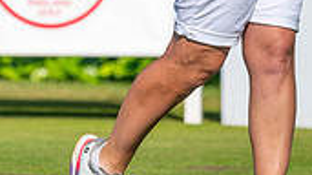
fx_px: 10287
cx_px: 157
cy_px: -186
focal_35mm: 1244
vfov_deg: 1.0
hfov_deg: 1.7
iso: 200
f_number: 5
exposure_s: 1/4000
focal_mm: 300
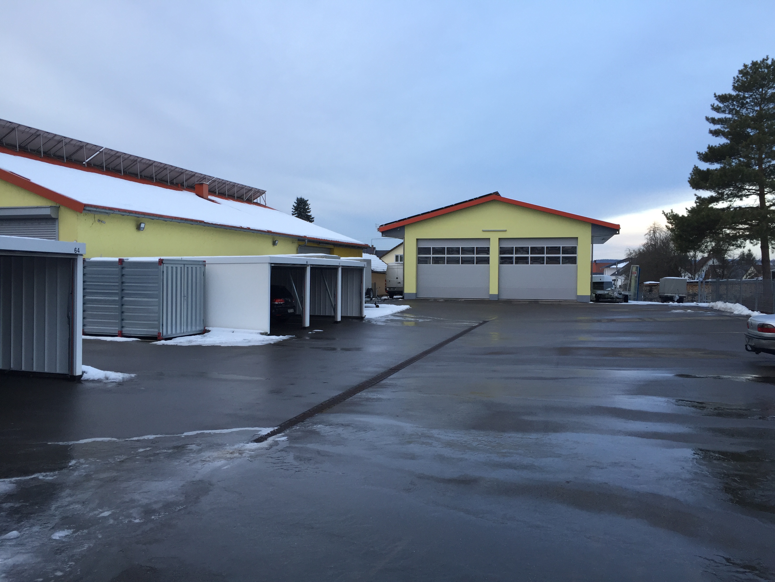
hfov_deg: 61.7
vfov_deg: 48.2
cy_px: 291
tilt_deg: -2.1
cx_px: 388
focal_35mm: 29
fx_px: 649
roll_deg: -0.8
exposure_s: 1/100
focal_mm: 4.15
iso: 50
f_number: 2.2
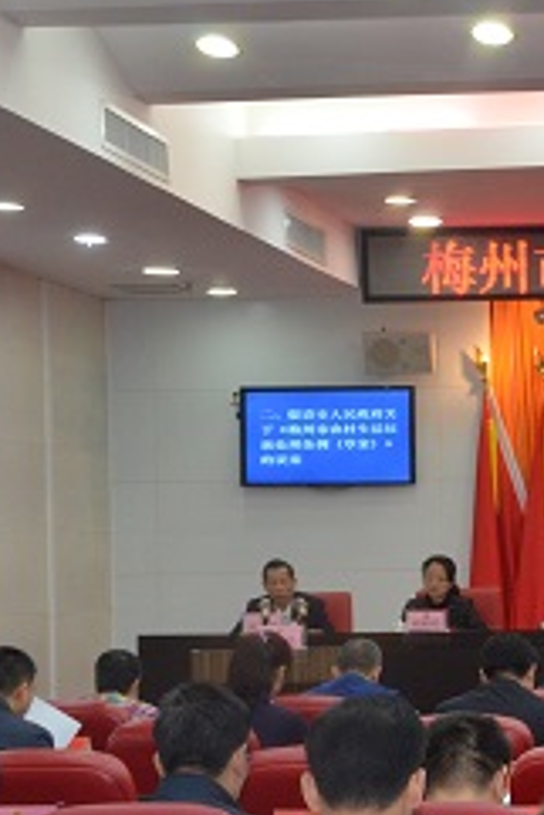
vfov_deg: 17.1
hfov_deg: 10.9
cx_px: 916
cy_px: 566
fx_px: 2693
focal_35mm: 119
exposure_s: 1/80
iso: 1600
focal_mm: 32
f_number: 5.6
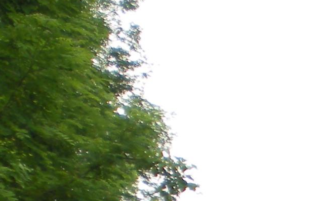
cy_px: 453
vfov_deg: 7.3
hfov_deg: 11.6
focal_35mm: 169
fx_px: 1483
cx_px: 561
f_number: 3.1
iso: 64
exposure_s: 1/160
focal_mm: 6.3
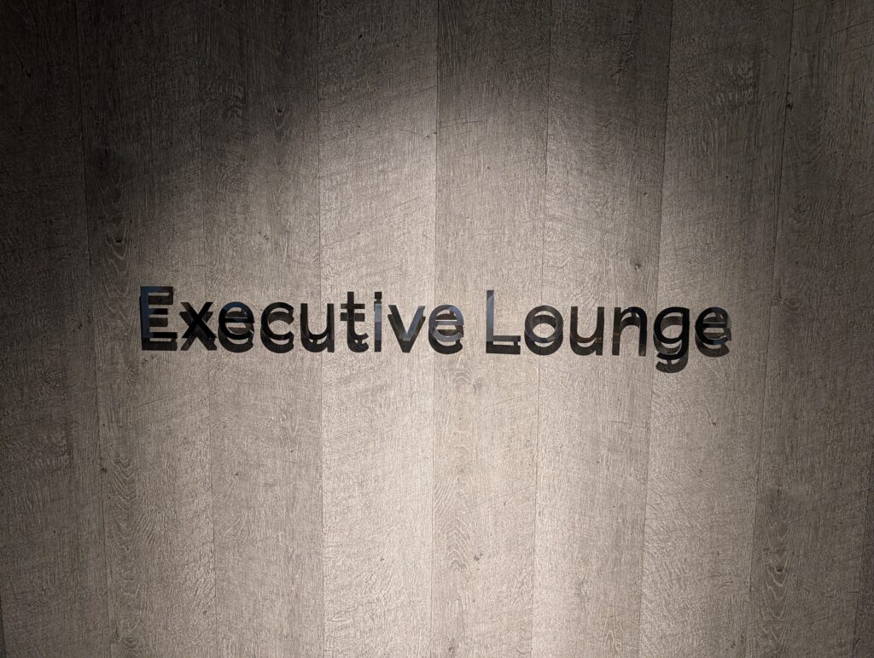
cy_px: 329
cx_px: 437
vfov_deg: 56.9
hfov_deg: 71.5
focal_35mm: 24
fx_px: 607
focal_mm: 6.9
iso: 651
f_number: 1.68
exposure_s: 1/49.9
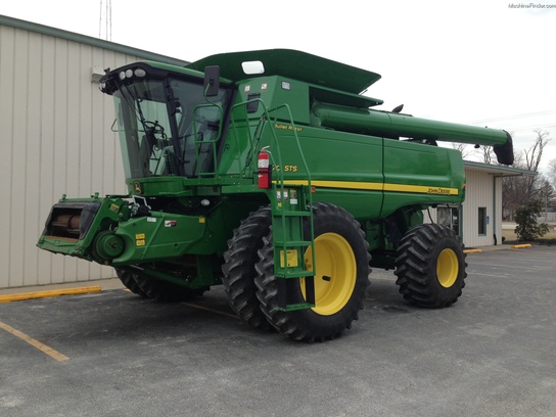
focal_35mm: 33
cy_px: 208
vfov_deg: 42.9
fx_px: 530
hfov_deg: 55.4
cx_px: 278
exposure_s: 1/222
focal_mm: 4.13
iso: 50
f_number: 2.4
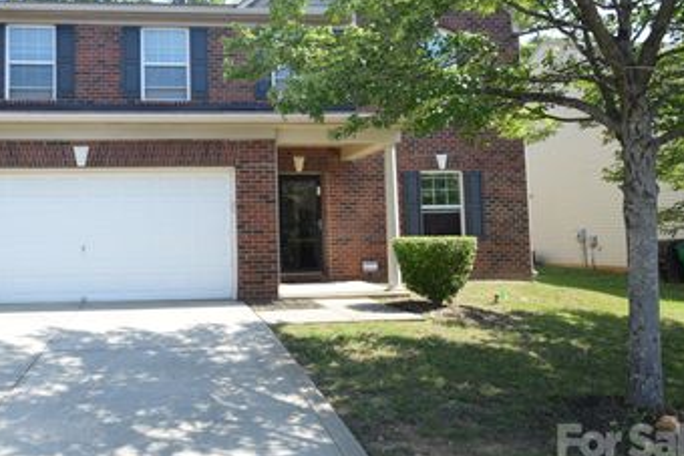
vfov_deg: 50.4
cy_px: 185
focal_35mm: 25
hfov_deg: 68.1
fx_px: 482
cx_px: 211
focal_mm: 11.5
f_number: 8
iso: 280
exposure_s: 1/250
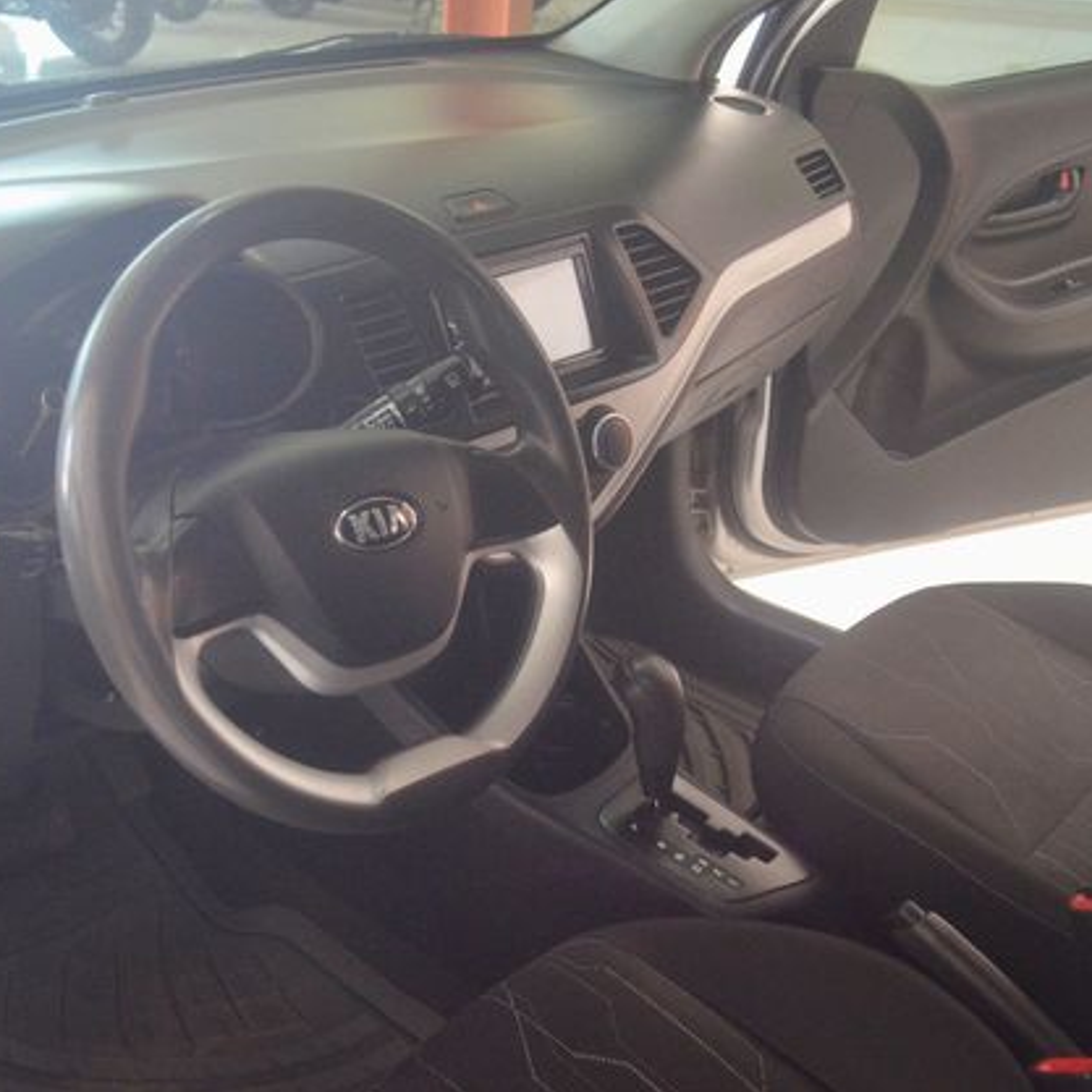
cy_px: 545
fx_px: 1535
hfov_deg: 38.8
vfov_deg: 39.2
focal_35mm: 43
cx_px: 385
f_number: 3.8
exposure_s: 1/30
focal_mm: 22
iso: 1100
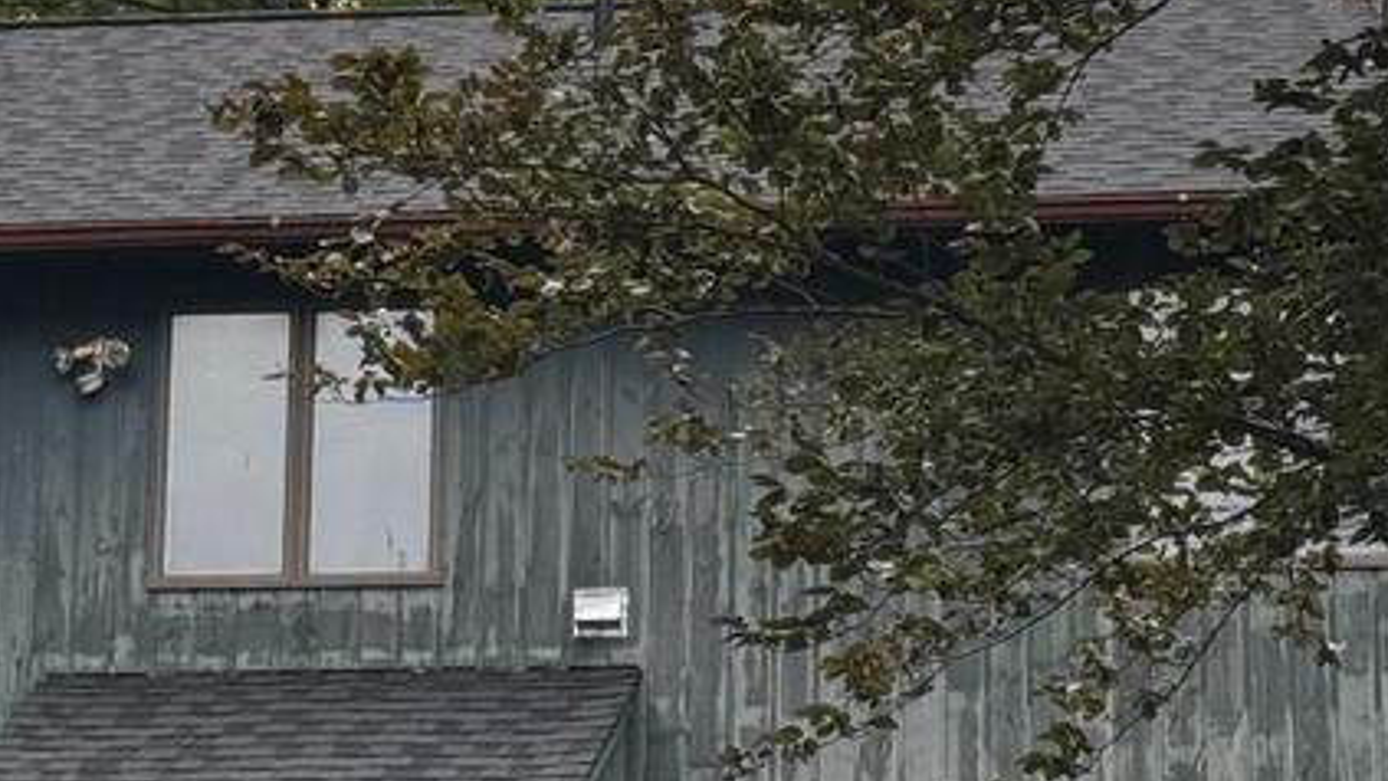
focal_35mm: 178
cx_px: 617
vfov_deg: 6.8
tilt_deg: +16.0
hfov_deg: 12.1
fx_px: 6552
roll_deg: -1.0
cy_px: 49
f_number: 1.78
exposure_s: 1/358
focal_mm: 6.76
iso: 64
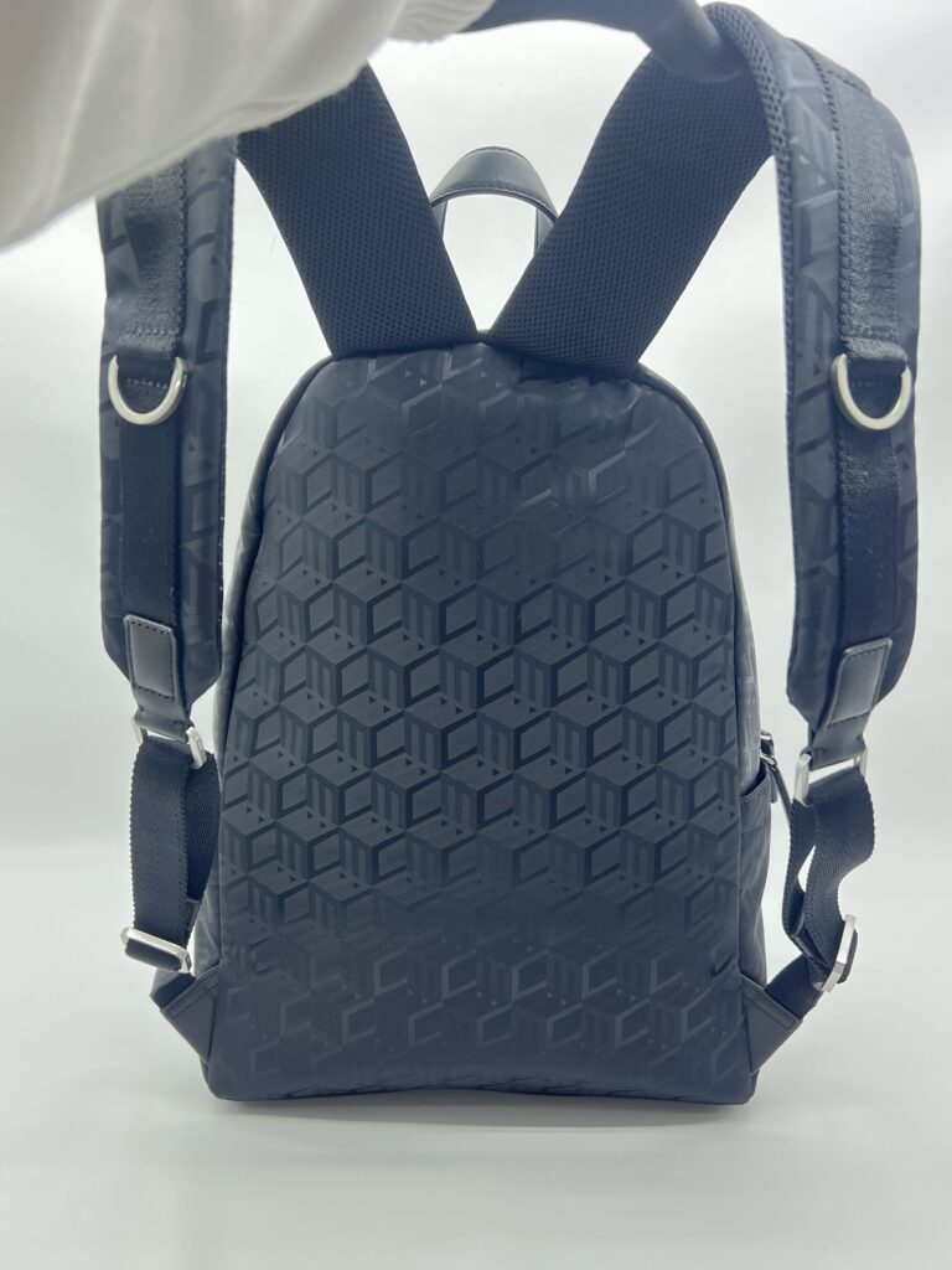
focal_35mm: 26
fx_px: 953
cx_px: 476
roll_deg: +0.5
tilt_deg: -18.1
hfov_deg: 53.1
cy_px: 635
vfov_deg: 67.3
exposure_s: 1/100
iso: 100
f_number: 1.5
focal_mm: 5.7
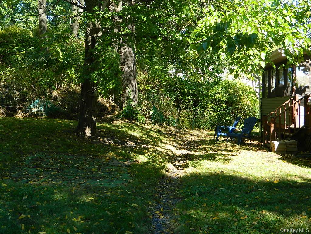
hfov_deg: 40.4
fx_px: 422
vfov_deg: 30.9
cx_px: 156
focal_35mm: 47
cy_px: 117
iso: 80
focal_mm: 8.4
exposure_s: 1/125
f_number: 3.6
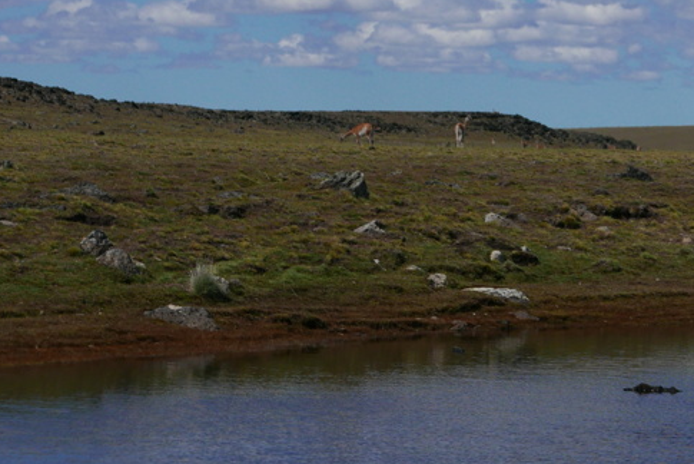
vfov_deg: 7.4
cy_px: 9
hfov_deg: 11.0
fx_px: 3568
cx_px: 778
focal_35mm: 185
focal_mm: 34
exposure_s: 1/2500
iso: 200
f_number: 5.6
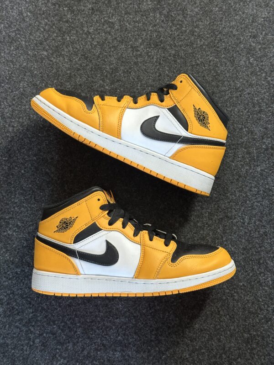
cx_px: 137
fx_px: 506
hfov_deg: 30.3
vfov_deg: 39.6
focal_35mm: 48
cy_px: 182
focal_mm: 6.86
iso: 200
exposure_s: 1/33
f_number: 1.78
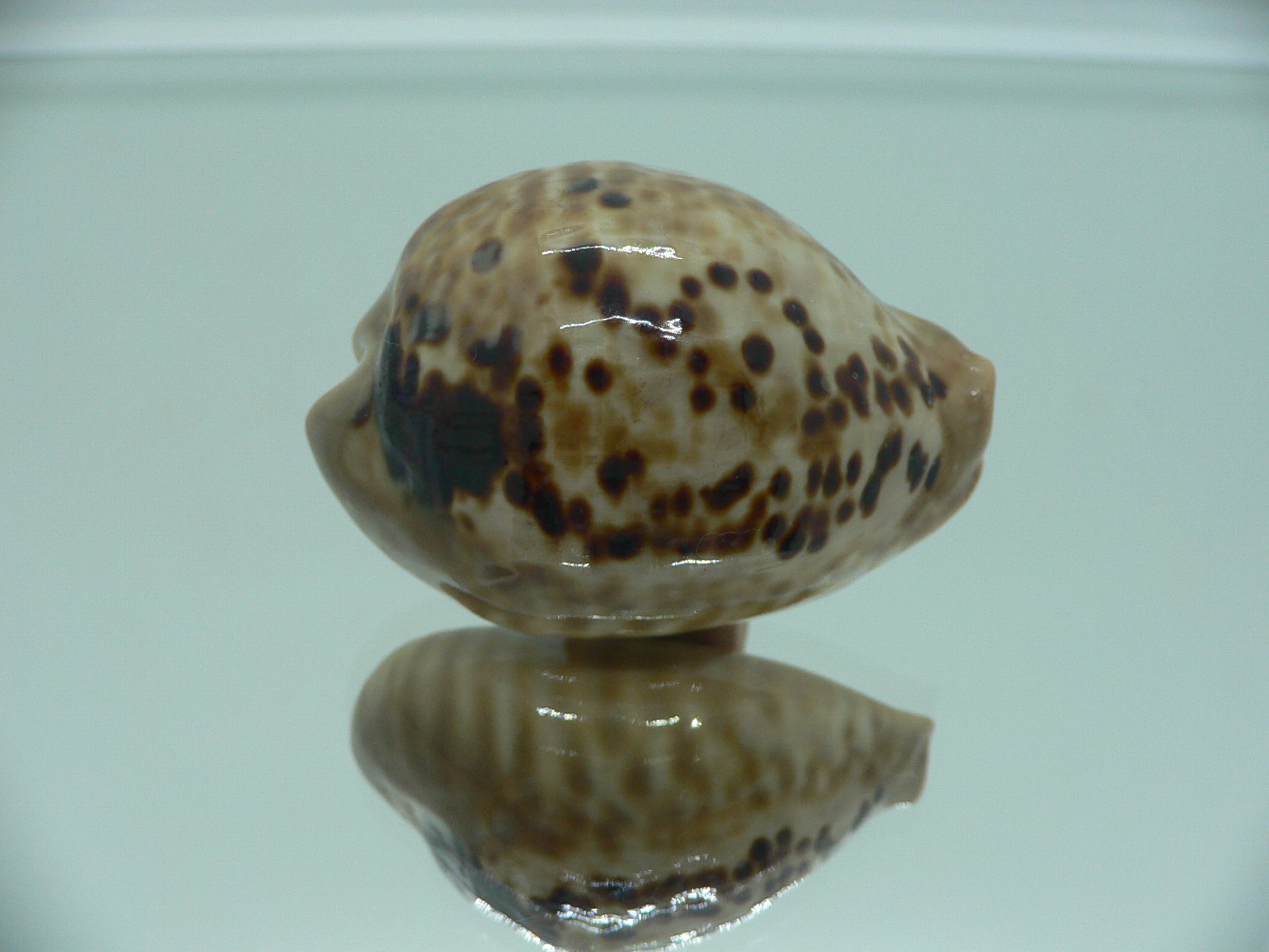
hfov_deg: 52.6
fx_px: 1283
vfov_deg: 40.7
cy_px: 476
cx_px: 634
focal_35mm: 35
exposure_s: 1/60
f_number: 2.8
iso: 100
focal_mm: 4.6
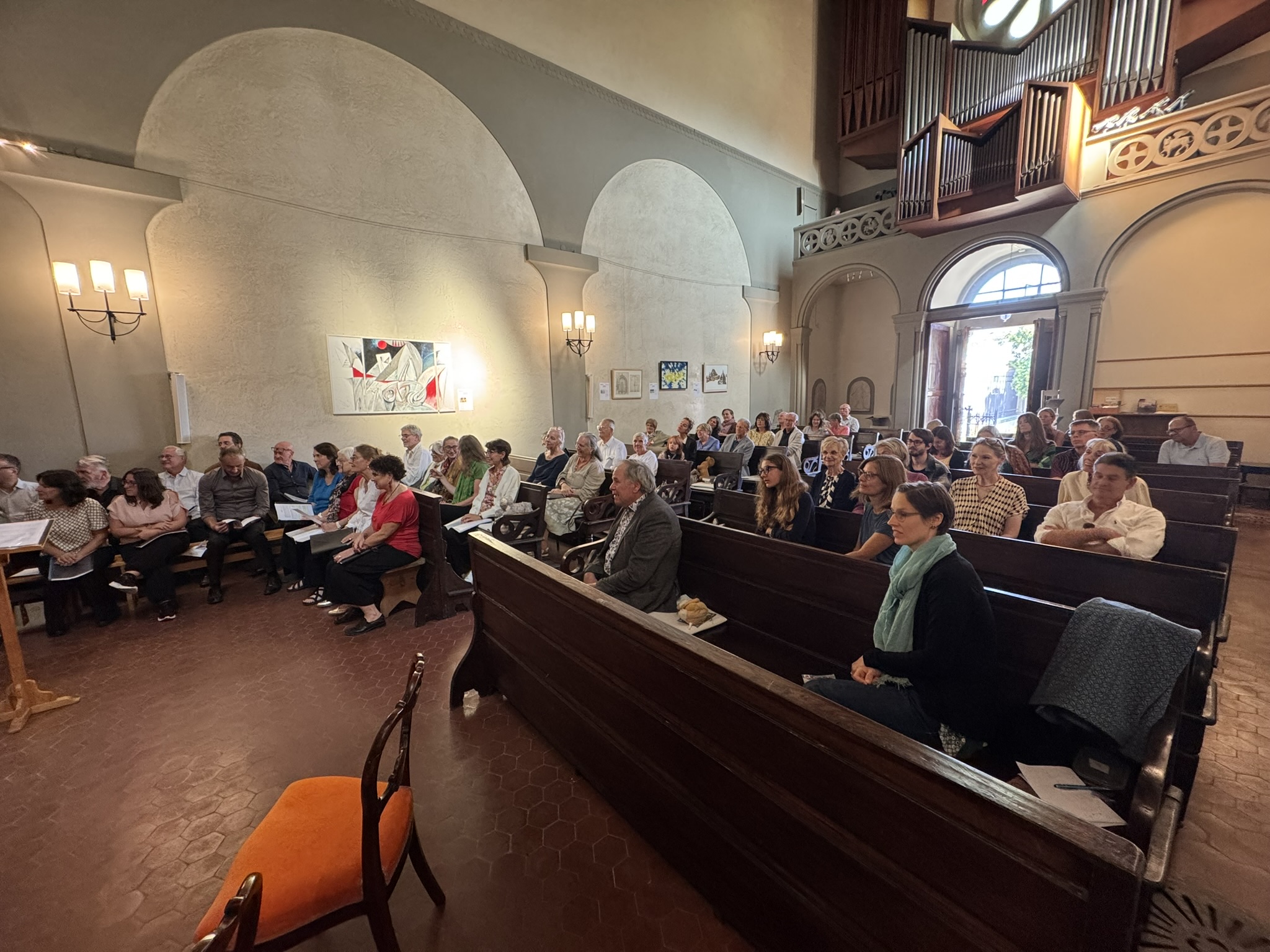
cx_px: 635
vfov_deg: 85.7
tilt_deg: -8.9
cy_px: 476
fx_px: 514
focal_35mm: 14
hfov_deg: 102.1
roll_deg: +1.9
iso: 320
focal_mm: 2.22
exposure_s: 1/50
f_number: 2.2
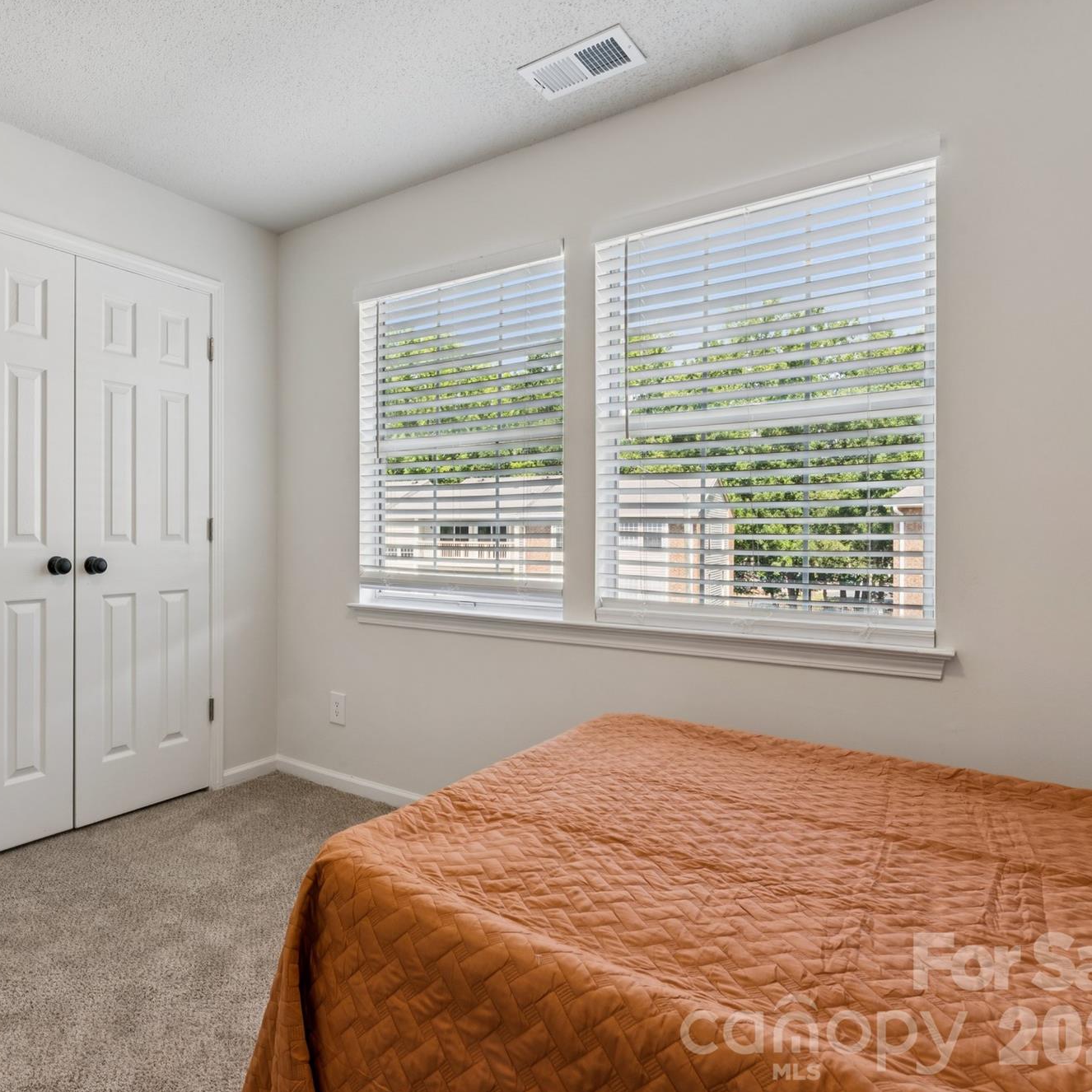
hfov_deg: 67.8
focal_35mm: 22
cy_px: 532
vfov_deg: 70.5
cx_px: 333
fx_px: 773
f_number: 13
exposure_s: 1/10
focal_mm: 16.5
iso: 100
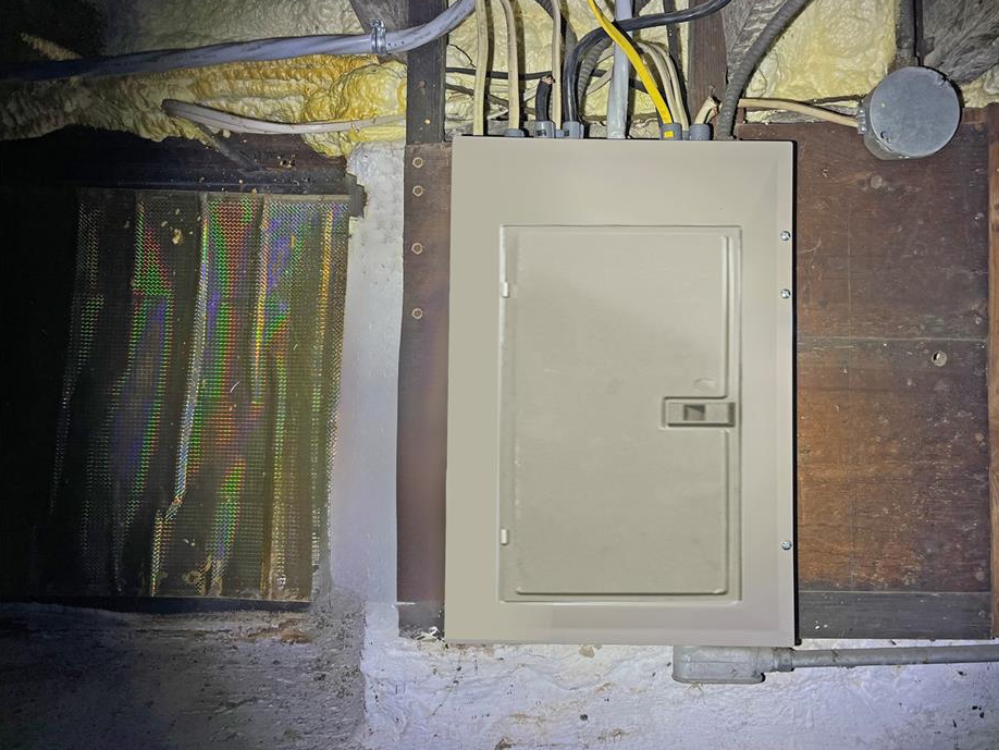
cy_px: 368
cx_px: 552
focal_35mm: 29
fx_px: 837
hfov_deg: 61.5
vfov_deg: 48.2
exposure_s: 1/298
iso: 50
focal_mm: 5.1
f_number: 1.6
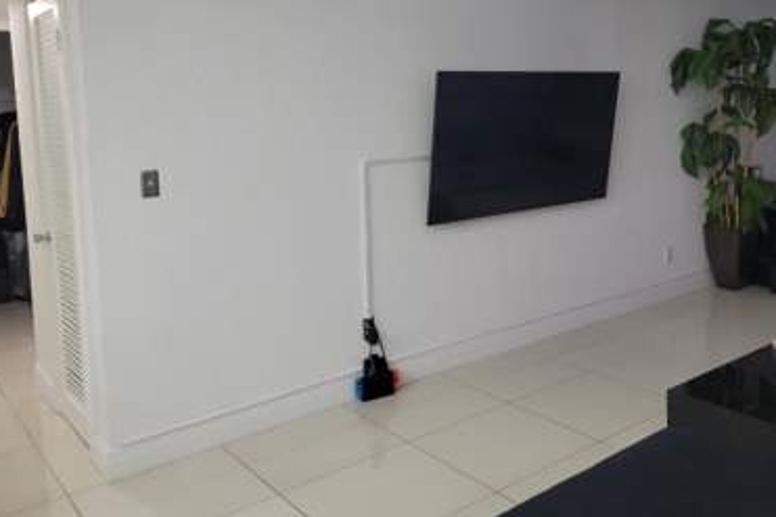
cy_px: 159
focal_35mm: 35
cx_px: 492
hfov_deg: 53.8
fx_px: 754
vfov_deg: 37.3
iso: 160
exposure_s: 1/60
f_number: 1.8
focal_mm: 5.4
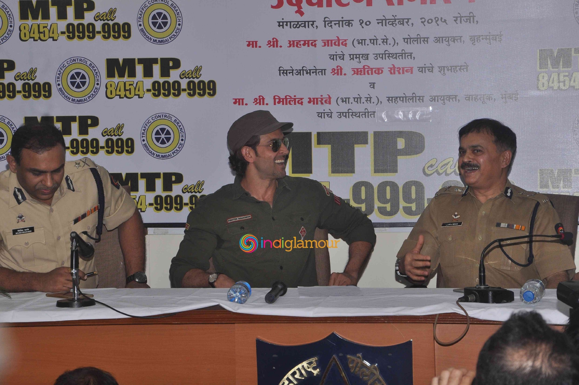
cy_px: 192
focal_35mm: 120
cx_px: 290
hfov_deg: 17.1
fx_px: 1928
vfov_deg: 11.4
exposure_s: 1/200
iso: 500
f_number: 11
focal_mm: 80
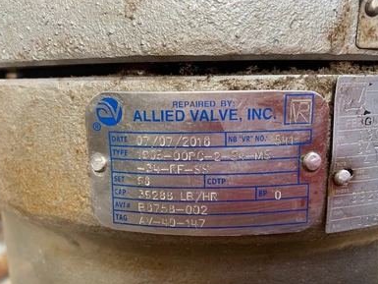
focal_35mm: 27
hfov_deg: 65.3
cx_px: 188
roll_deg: +0.1
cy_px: 143
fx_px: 295
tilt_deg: -13.7
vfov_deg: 51.4
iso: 160
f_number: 1.8
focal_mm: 4.25
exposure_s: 1/60
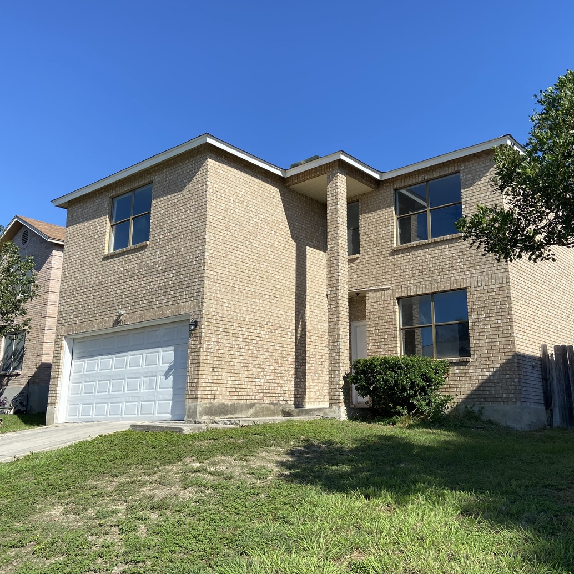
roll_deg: +0.0
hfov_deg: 51.0
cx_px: 320
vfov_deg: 51.1
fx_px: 600
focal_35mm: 32
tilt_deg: +13.8
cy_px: 284
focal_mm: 4.25
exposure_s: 1/2625
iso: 32
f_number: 1.8
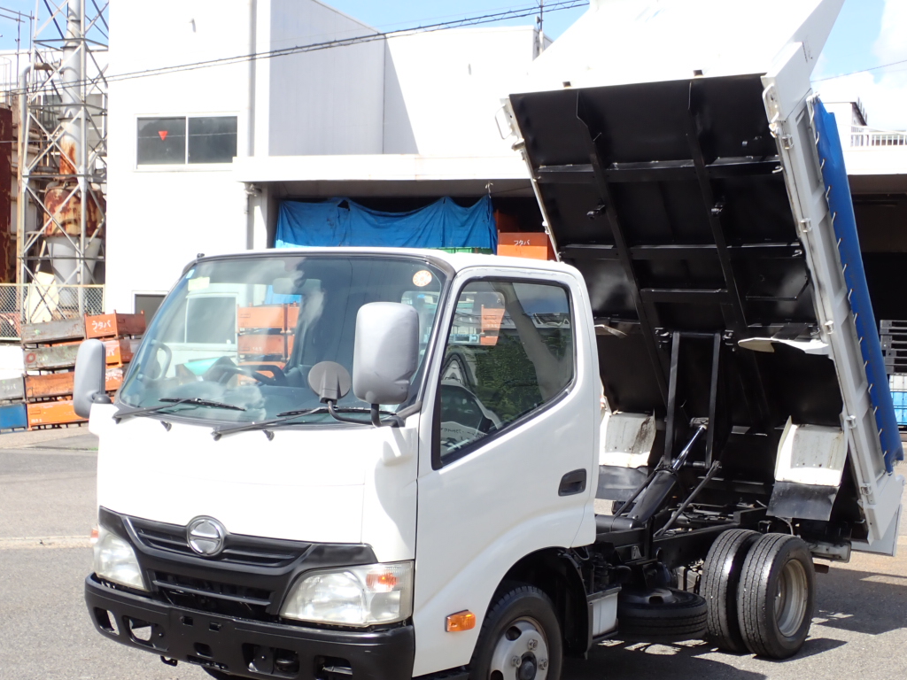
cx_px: 481
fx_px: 1441
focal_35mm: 55
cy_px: 368
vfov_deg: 26.6
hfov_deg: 34.9
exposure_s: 1/400
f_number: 4
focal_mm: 7.84
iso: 100
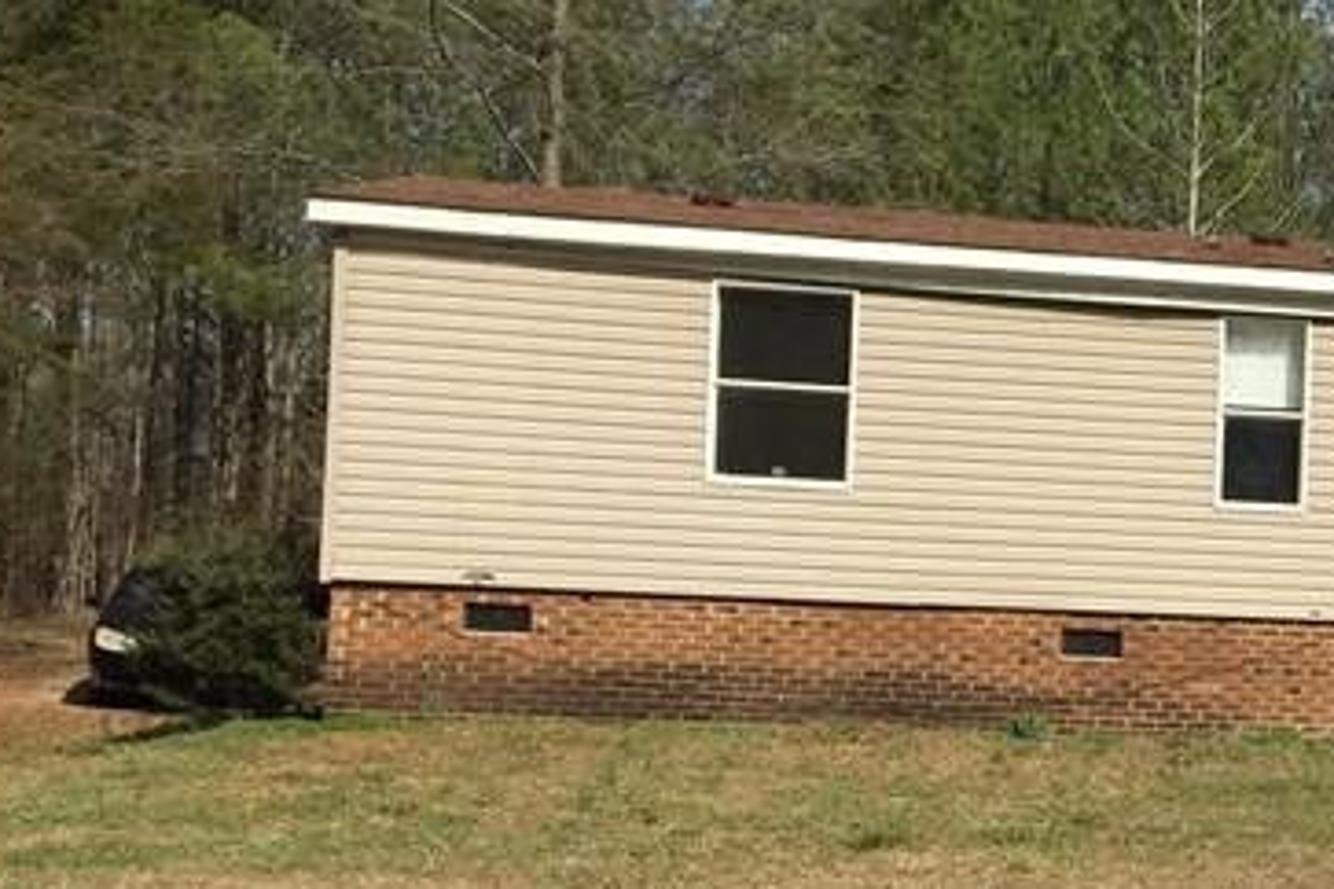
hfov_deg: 21.2
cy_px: 760
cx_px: 1830
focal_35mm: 85
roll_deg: -1.2
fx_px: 3149
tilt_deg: +2.0
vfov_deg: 15.9
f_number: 2.2
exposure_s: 1/2475
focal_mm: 4.15
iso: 32
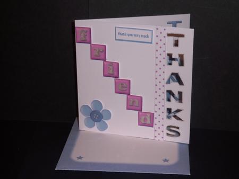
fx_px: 497
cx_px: 120
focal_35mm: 72
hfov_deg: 27.0
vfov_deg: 20.5
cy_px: 90
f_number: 4.1
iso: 100
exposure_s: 1/30
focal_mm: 11.9
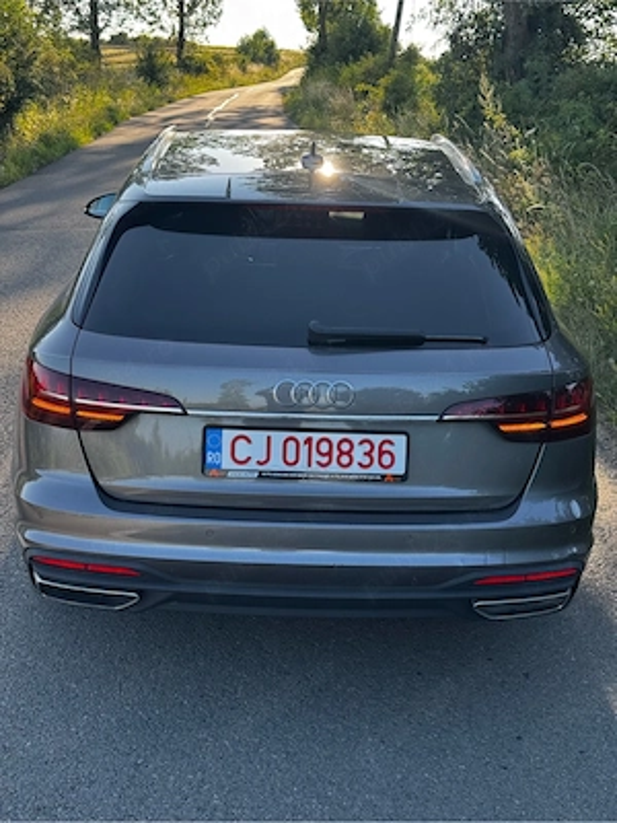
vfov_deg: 39.7
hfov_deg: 30.3
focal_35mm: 48
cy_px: 412
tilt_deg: -12.5
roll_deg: +0.4
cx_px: 308
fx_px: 1141
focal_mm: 6.76
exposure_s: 1/514
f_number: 1.78
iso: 64
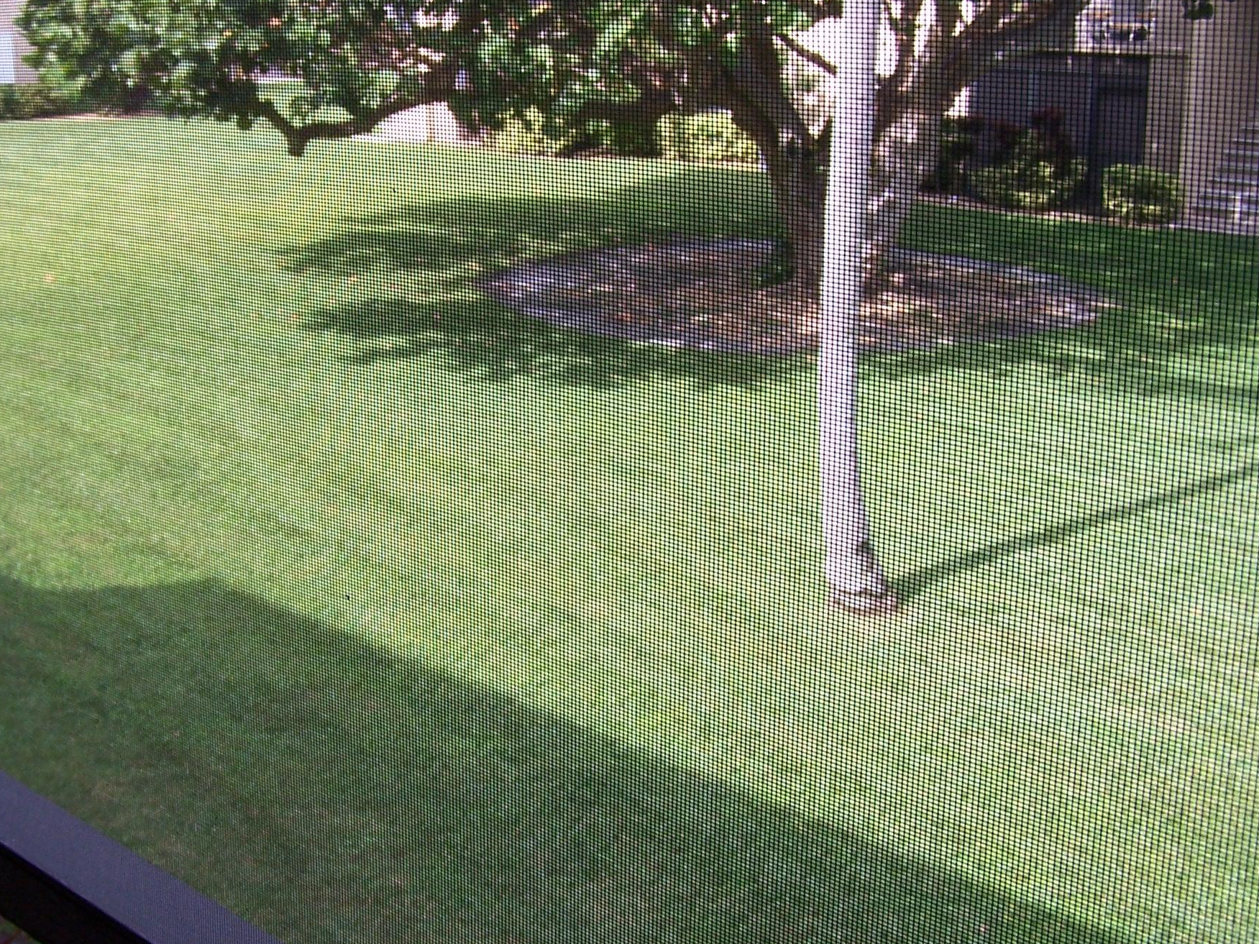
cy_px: 443
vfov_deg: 29.1
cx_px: 442
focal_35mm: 50
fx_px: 1818
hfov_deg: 37.9
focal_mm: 6.3
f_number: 2.8
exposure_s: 1/180
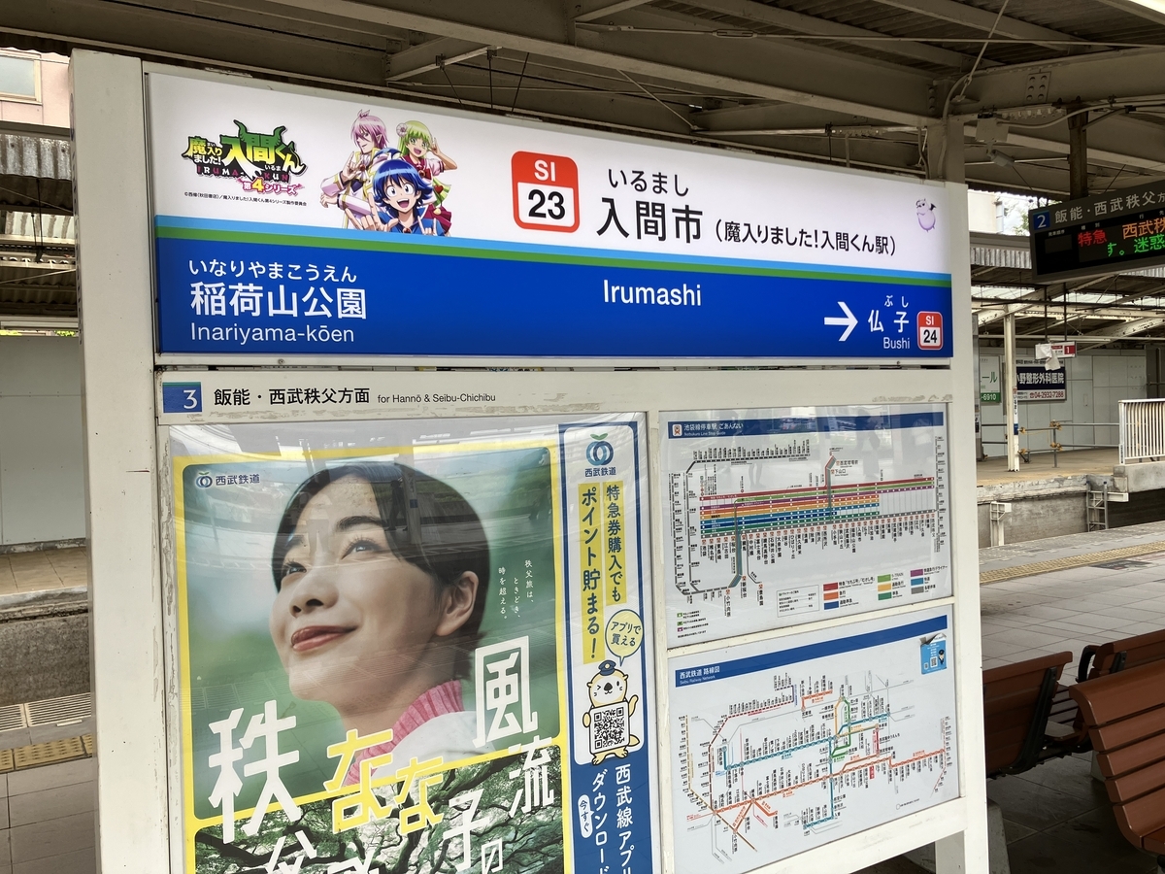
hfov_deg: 63.4
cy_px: 437
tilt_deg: +0.0
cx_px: 582
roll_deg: +2.4
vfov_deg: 49.7
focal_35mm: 28
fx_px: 942
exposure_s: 1/196
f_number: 1.8
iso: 25
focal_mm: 3.99
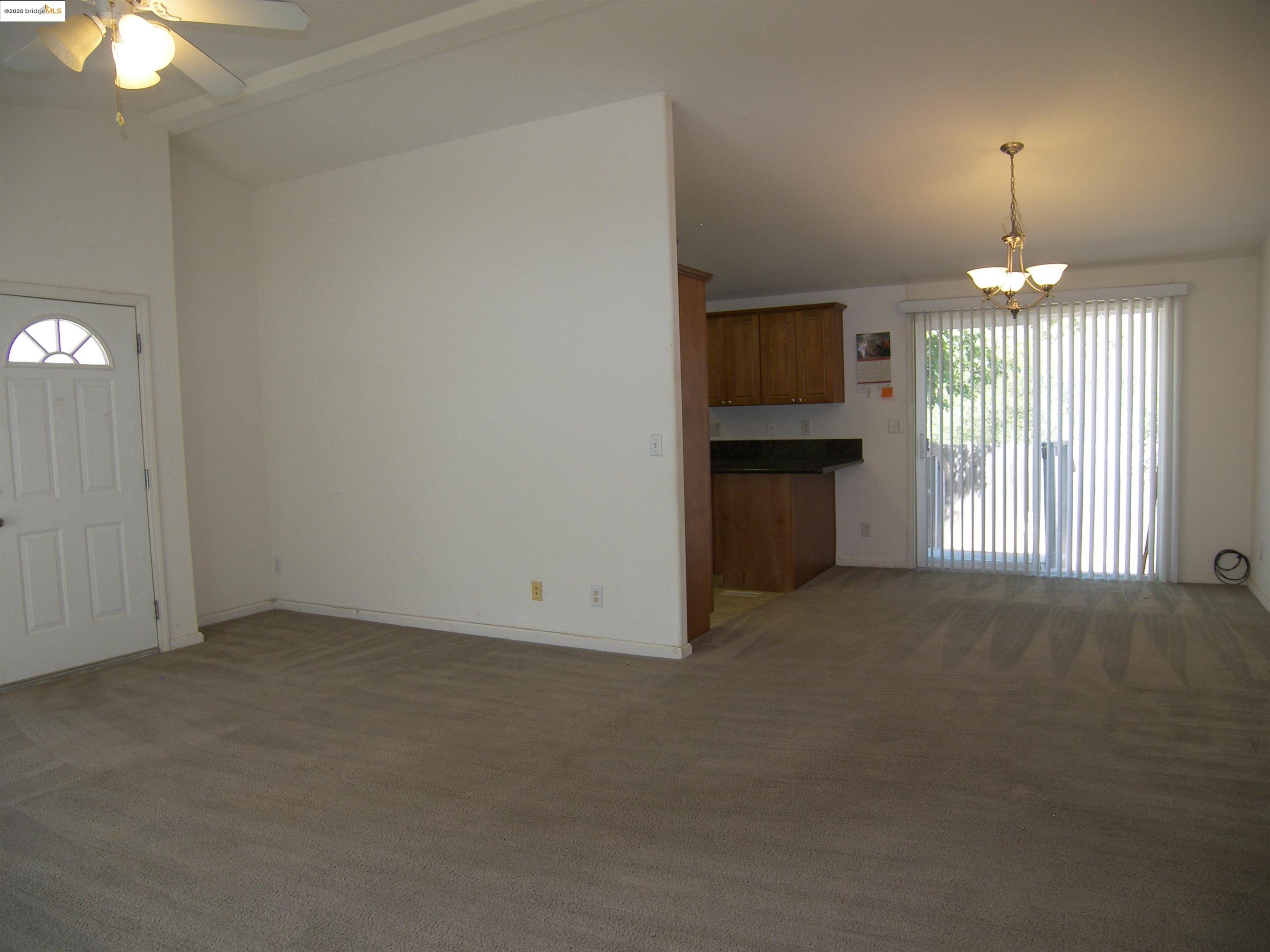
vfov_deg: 56.8
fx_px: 881
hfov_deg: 71.6
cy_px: 476
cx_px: 635
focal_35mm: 24
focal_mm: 5
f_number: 2.8
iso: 50
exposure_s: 1/30
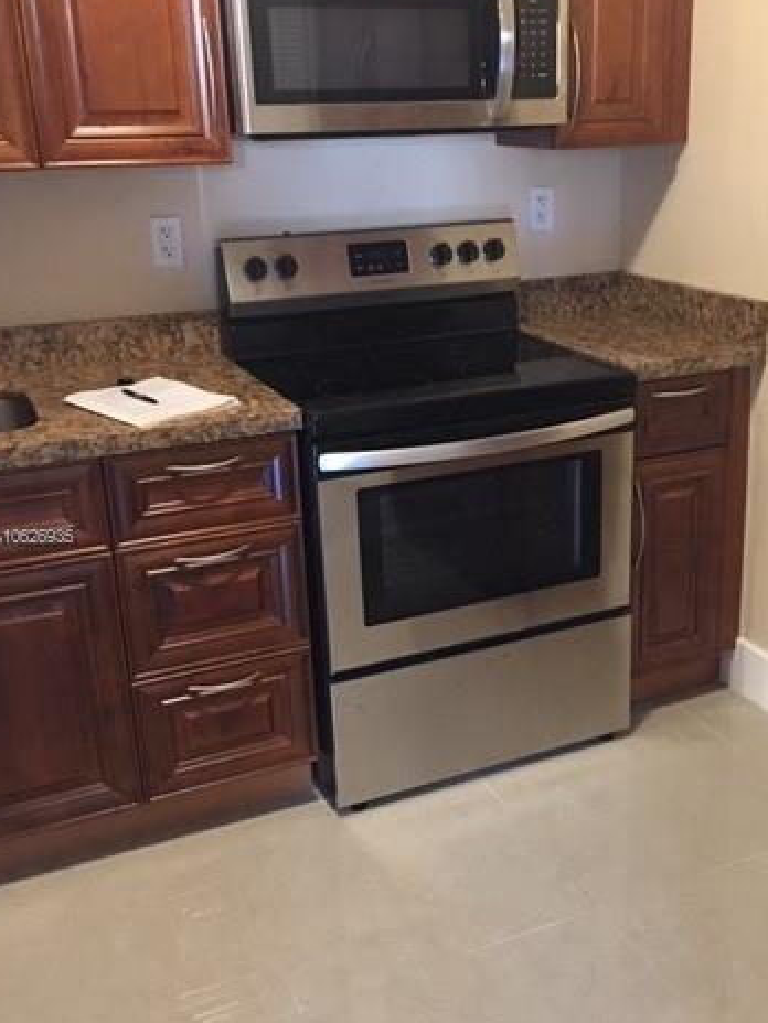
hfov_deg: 35.8
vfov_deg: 46.8
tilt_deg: -18.0
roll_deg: +2.4
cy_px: 538
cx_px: 468
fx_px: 1183
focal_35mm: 40
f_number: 2.2
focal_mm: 4.15
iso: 100
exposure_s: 1/15
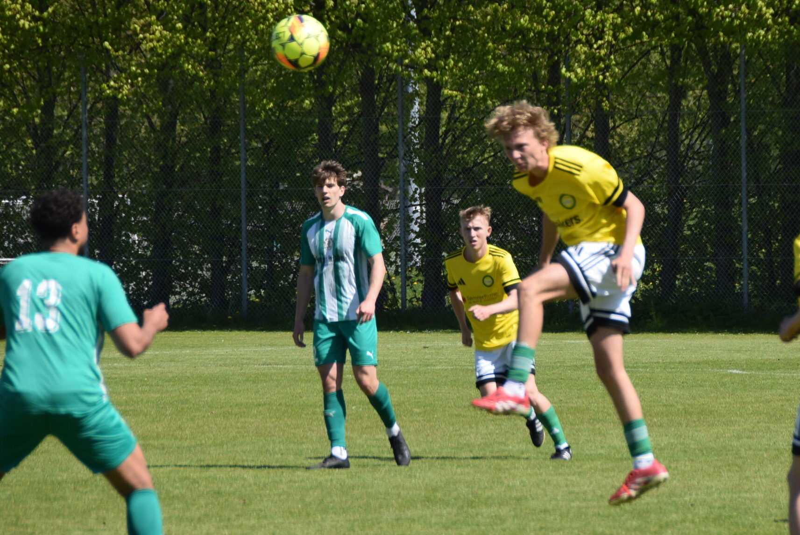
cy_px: 268
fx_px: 5004
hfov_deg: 9.1
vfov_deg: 6.1
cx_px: 400
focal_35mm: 225
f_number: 7.1
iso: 400
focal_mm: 150
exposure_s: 1/1600
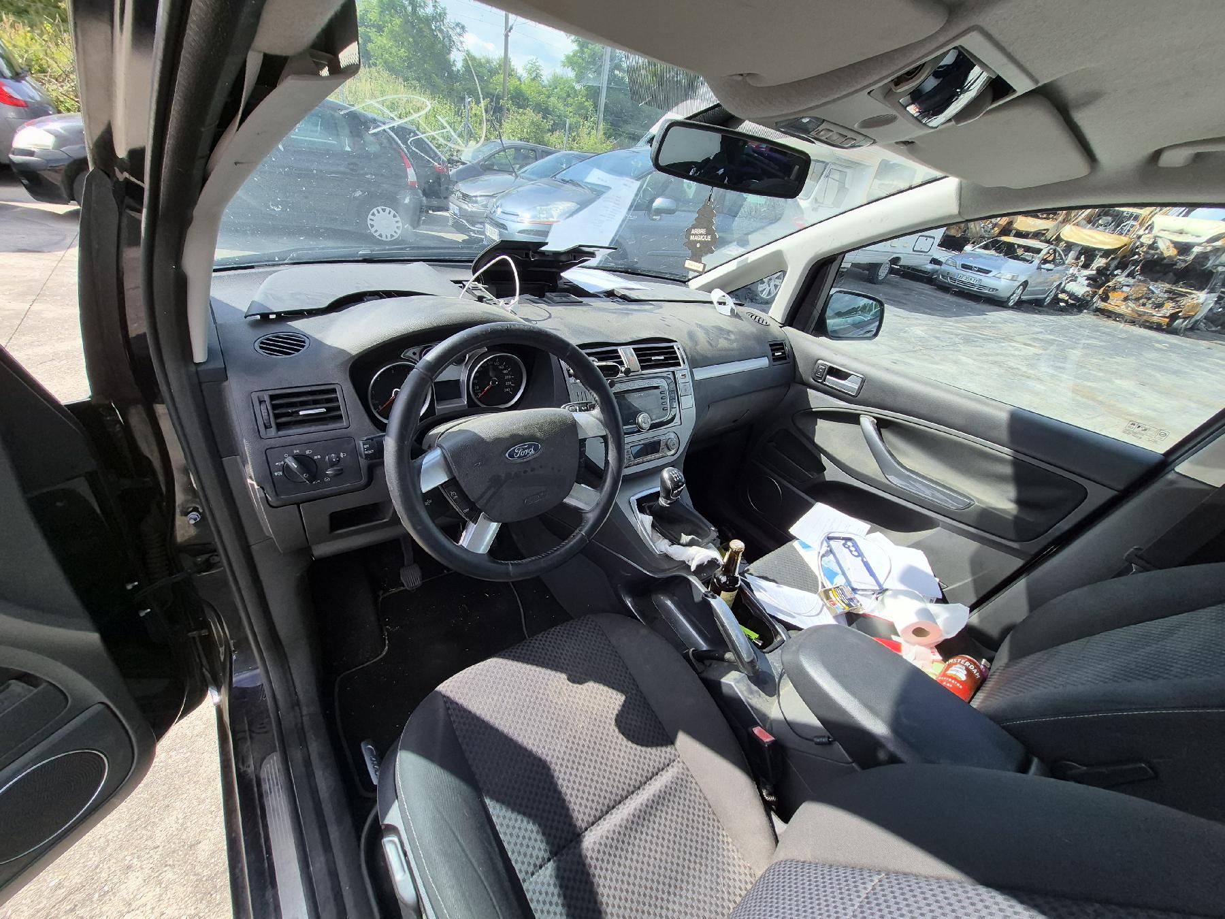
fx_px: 460
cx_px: 612
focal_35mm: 13
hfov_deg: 106.2
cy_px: 460
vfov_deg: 89.9
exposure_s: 1/714
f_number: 2.2
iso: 40
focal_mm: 1.74
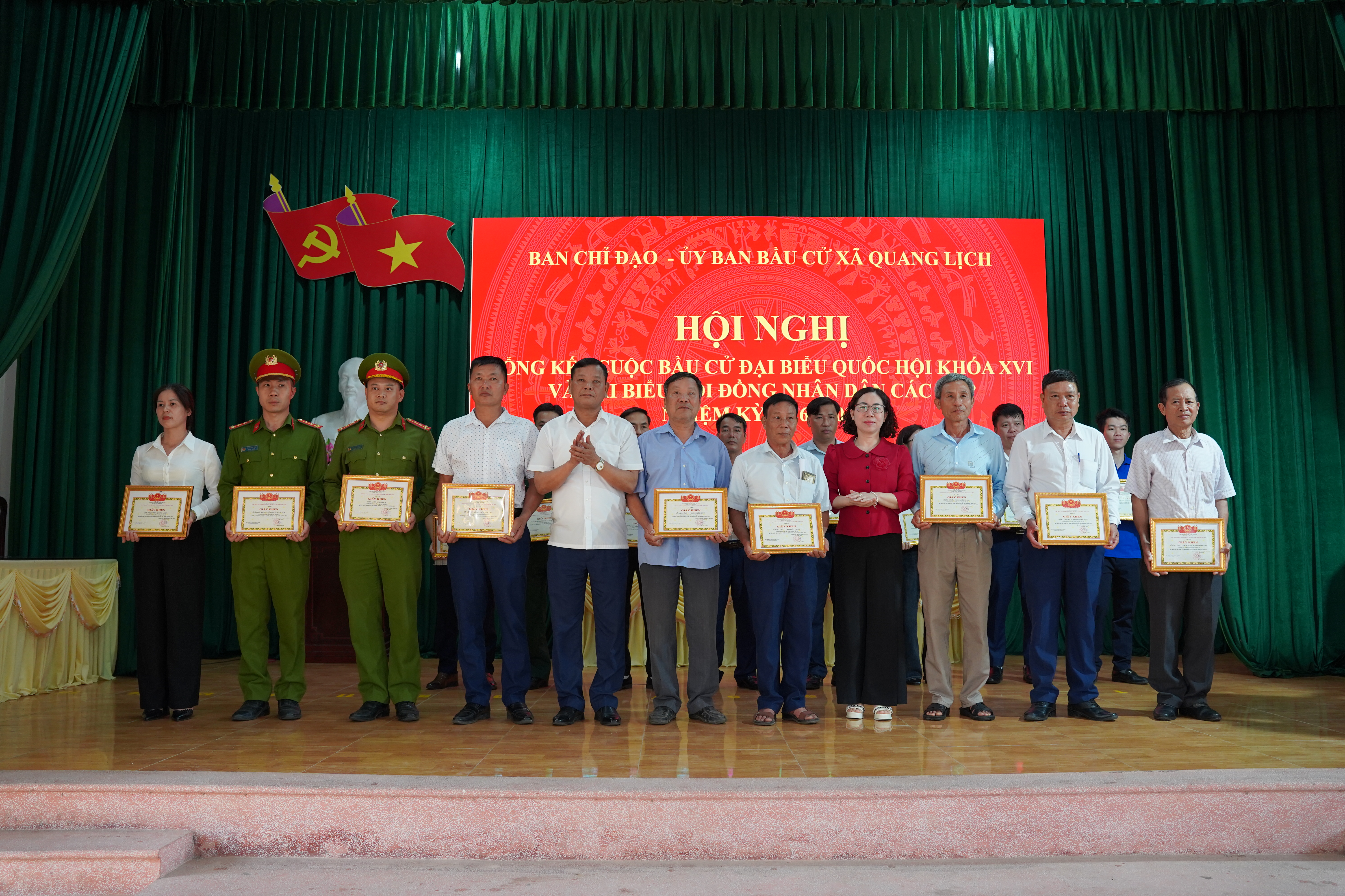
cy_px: 448
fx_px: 1173
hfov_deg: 59.7
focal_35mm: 31
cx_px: 672
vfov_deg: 41.8
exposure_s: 1/160
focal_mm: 31.4
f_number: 4
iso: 1600
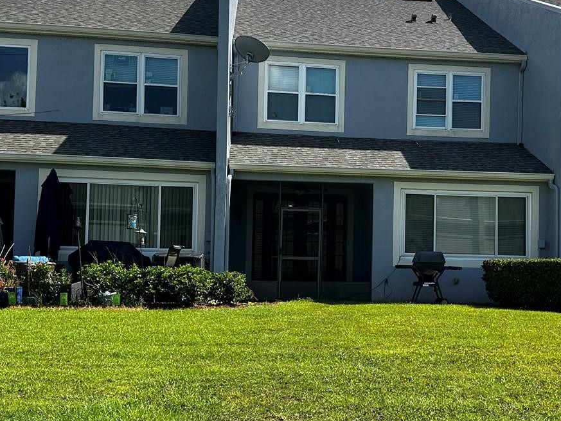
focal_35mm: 44
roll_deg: -1.2
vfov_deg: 32.8
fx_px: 713
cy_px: 235
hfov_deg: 42.7
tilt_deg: +4.4
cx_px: 344
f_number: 1.78
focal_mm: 6.86
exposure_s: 1/2967
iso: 80
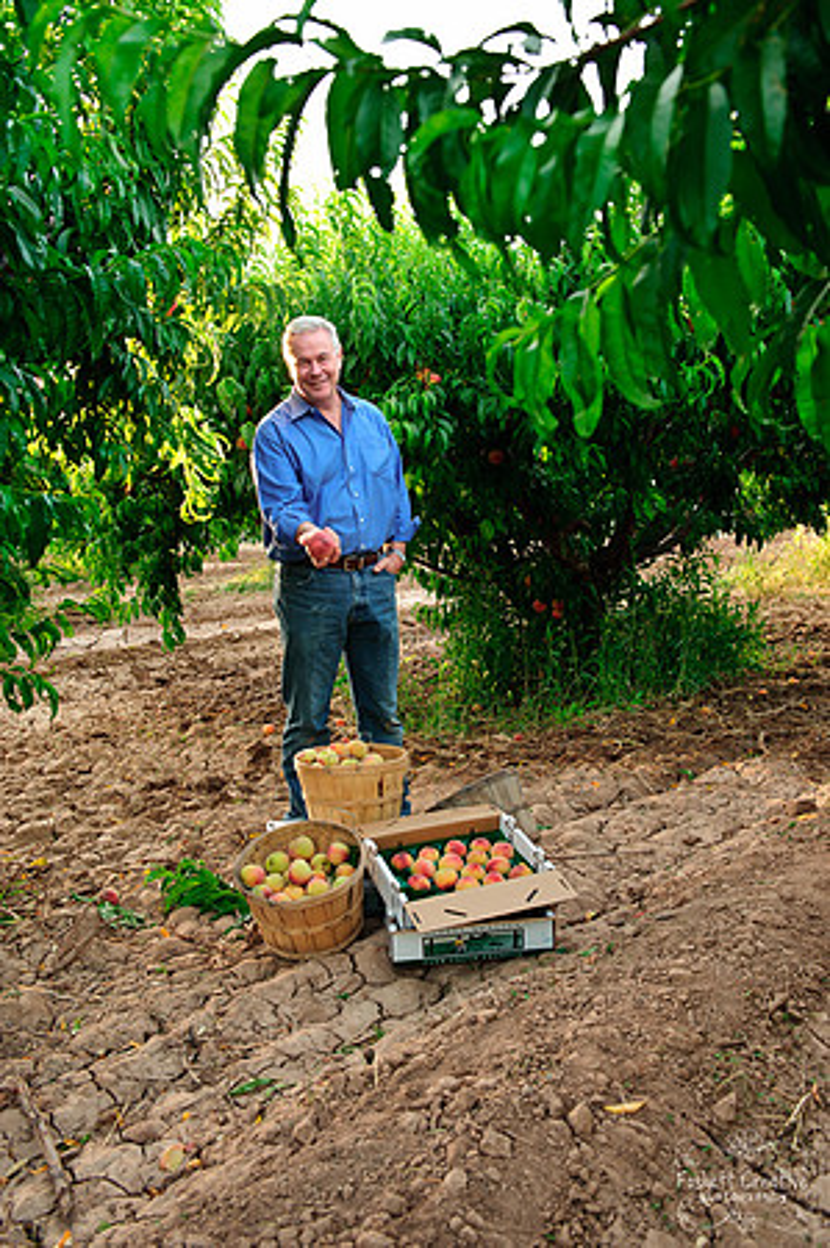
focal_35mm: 34
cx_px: 415
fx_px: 1178
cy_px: 624
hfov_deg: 38.8
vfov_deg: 55.8
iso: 400
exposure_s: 1/80
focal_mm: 34
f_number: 6.3
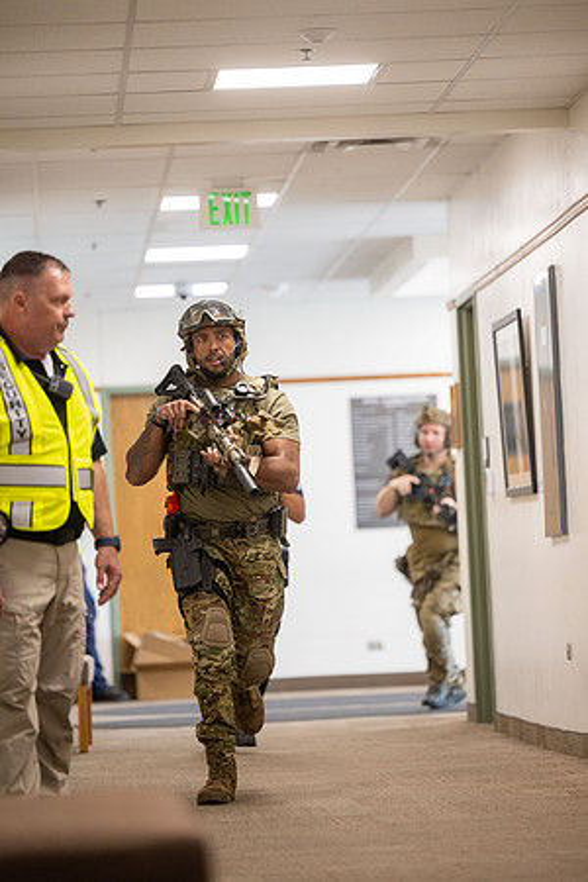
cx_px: 294
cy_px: 441
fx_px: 3920
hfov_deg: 8.6
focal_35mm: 160
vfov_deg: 12.8
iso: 2000
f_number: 2.8
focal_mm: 160
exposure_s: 1/500
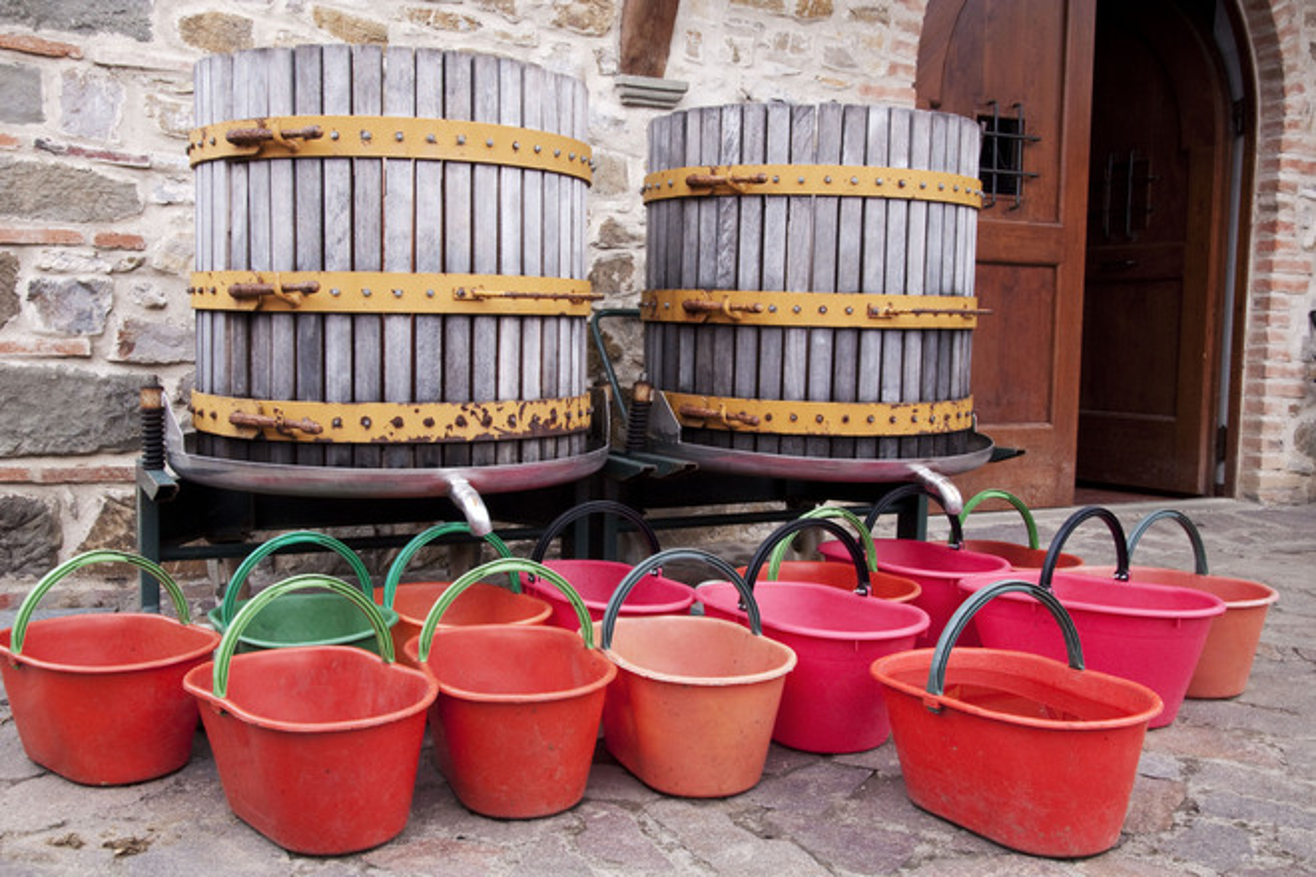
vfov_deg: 36.9
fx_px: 1316
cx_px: 658
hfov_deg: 53.1
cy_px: 438
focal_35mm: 36
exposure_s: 1/60
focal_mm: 24
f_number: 16
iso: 800
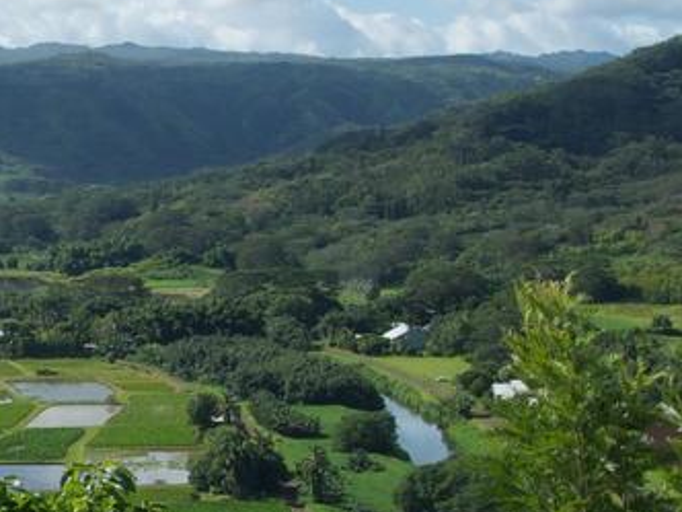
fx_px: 2128
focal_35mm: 108
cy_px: 329
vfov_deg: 13.7
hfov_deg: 16.9
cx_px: -267
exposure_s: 1/950
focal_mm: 6
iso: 100
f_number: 4
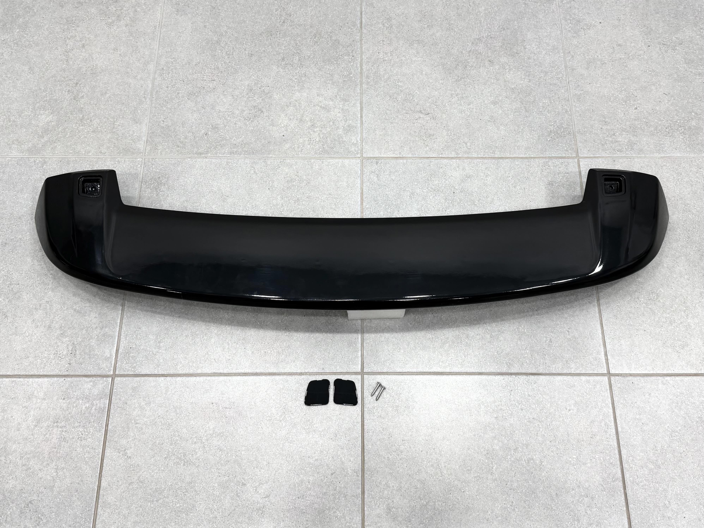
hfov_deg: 71.6
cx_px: 352
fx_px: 488
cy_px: 264
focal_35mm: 24
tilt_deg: -66.6
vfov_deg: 56.8
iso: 80
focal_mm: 6.76
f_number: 1.78
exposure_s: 1/355
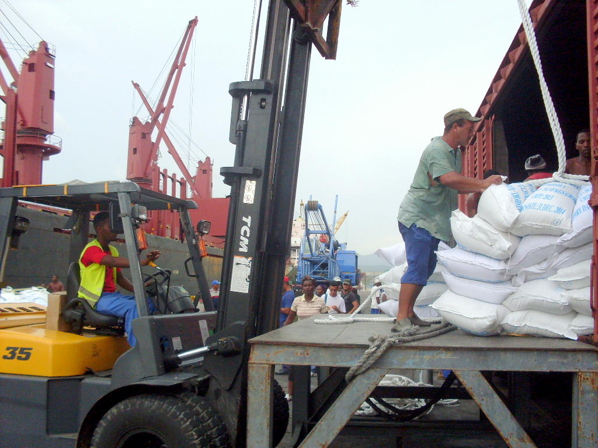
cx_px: 299
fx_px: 656
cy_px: 224
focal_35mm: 38
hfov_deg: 49.0
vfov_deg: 37.7
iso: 80
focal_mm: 6.3
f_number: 2.8
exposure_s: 1/350
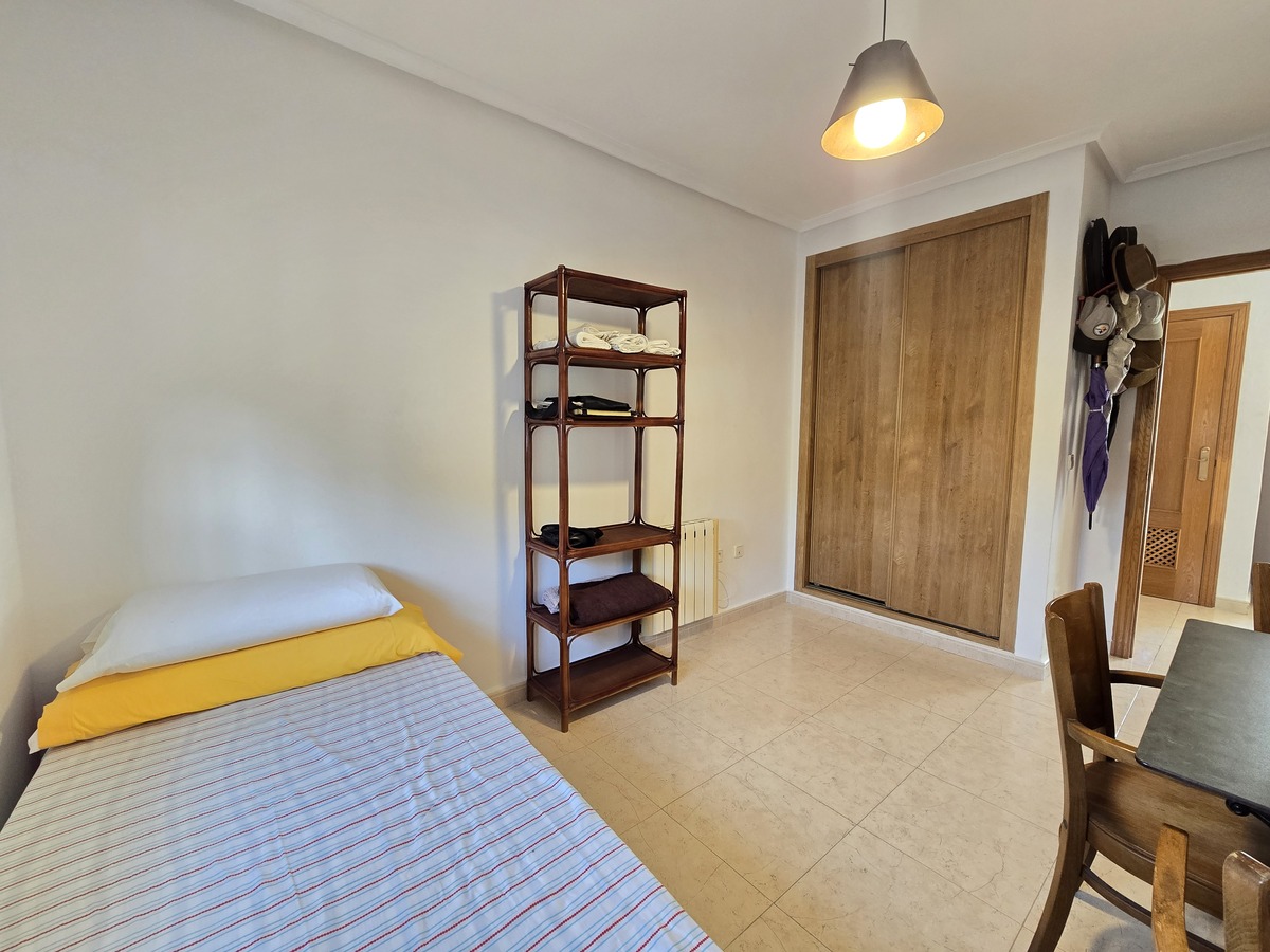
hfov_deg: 106.2
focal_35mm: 13
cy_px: 476
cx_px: 635
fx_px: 477
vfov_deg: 89.9
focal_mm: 2.2
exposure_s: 1/50
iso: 200
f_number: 2.2
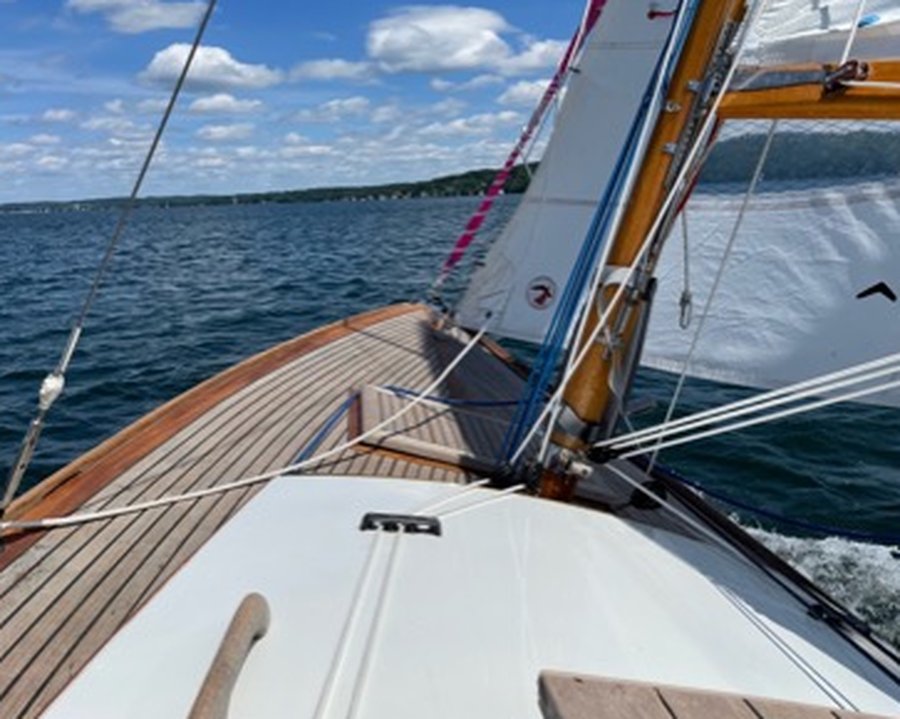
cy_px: 355
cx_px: 429
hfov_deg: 62.2
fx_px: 745
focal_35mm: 28
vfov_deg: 51.5
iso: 32
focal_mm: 4.2
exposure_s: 1/9804
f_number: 1.6
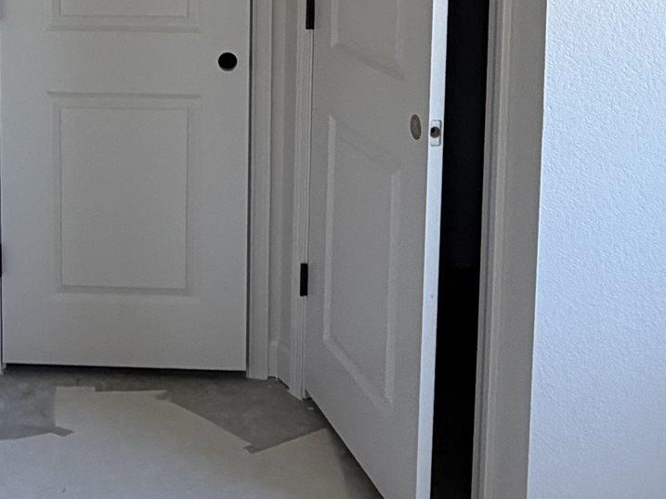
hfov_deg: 31.3
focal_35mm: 60
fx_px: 1155
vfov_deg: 23.1
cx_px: 133
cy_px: -42
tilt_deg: -5.0
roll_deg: +0.4
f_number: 2.2
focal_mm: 2.22
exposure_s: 1/121
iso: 200
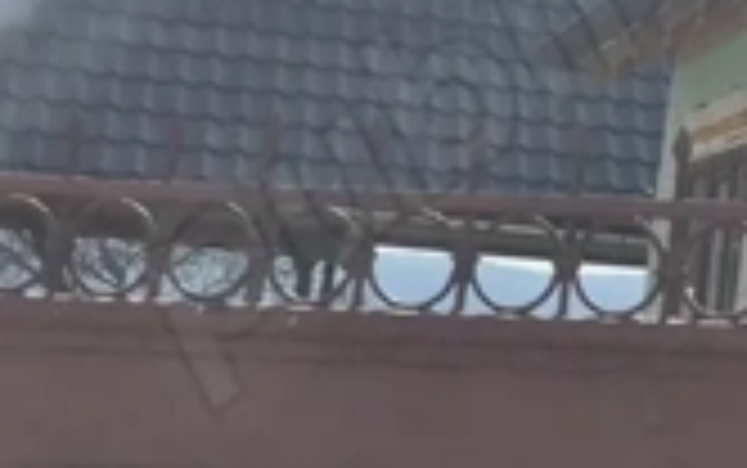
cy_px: 72
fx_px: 2995
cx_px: 2192
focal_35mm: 147
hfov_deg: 10.4
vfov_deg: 8.9
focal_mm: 5.4
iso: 64
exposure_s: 1/7696
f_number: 1.8
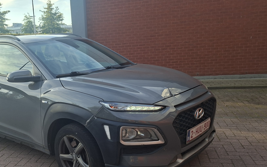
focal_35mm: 37
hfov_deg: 51.2
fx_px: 269
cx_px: 77
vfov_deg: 34.3
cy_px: 103
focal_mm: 5.54
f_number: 1.8
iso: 50
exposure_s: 1/362
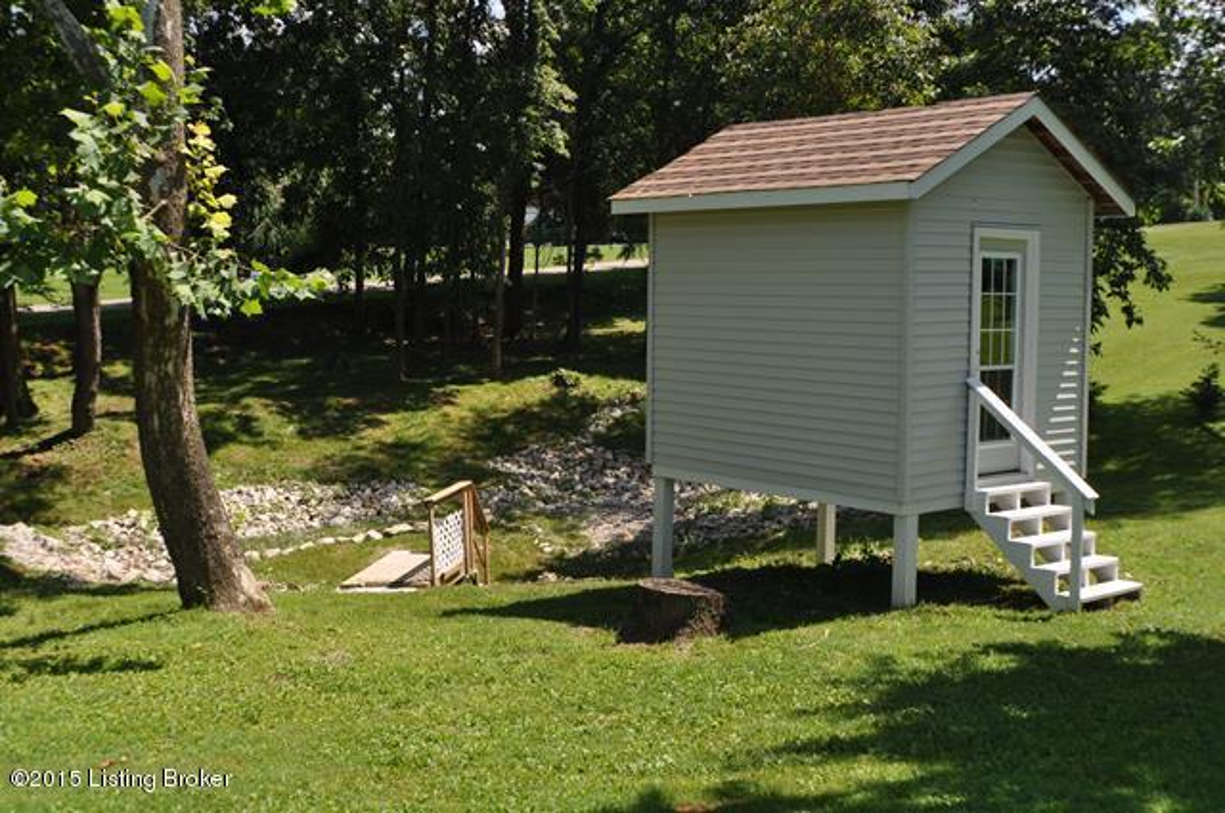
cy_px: 406
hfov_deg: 38.9
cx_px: 612
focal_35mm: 51
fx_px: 1733
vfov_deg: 26.4
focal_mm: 34
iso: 200
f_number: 8
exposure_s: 1/250
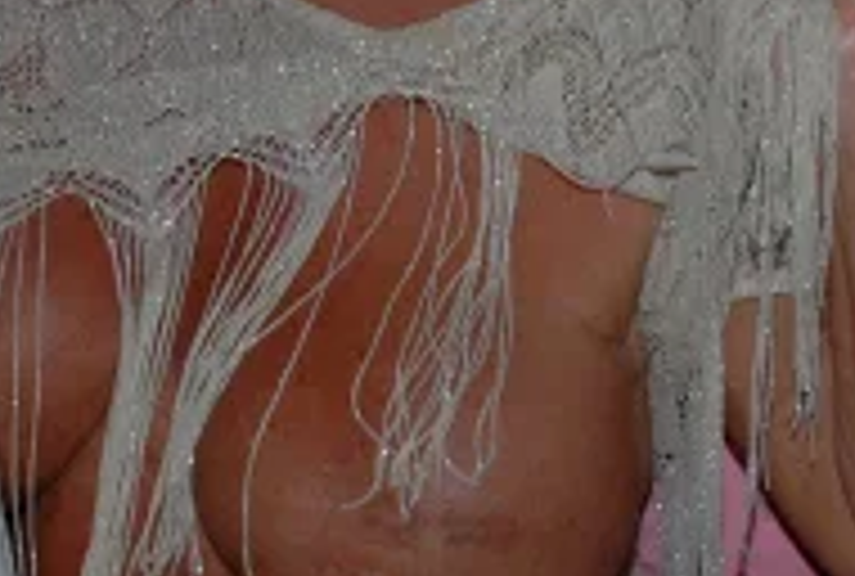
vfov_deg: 13.2
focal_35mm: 104
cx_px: 382
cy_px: 86
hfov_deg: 19.6
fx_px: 2478
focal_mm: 22
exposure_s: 1/60
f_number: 4
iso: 200
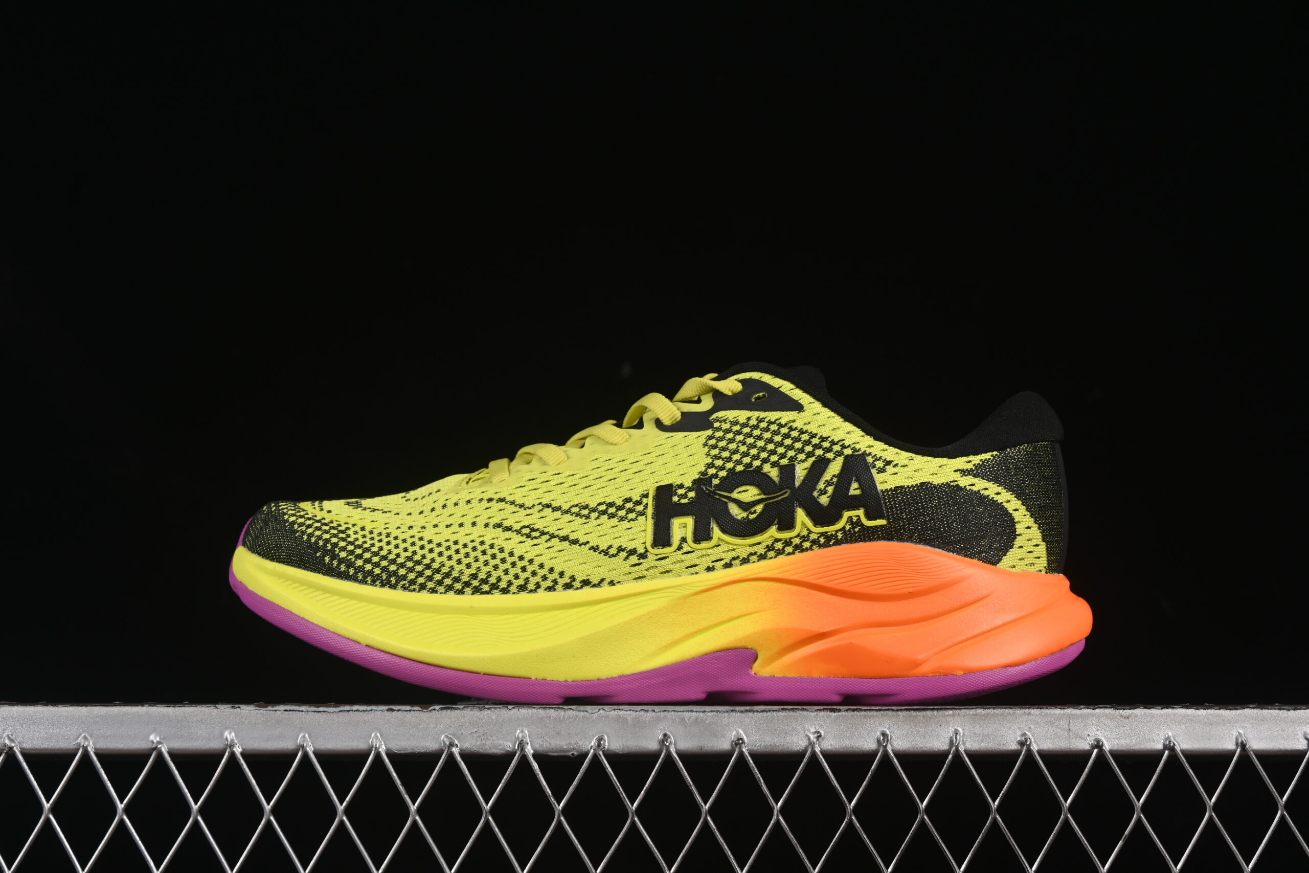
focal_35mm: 75
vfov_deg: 18.2
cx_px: 654
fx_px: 2727
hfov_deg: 27.0
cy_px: 436
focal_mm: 50
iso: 160
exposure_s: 1/80
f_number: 8
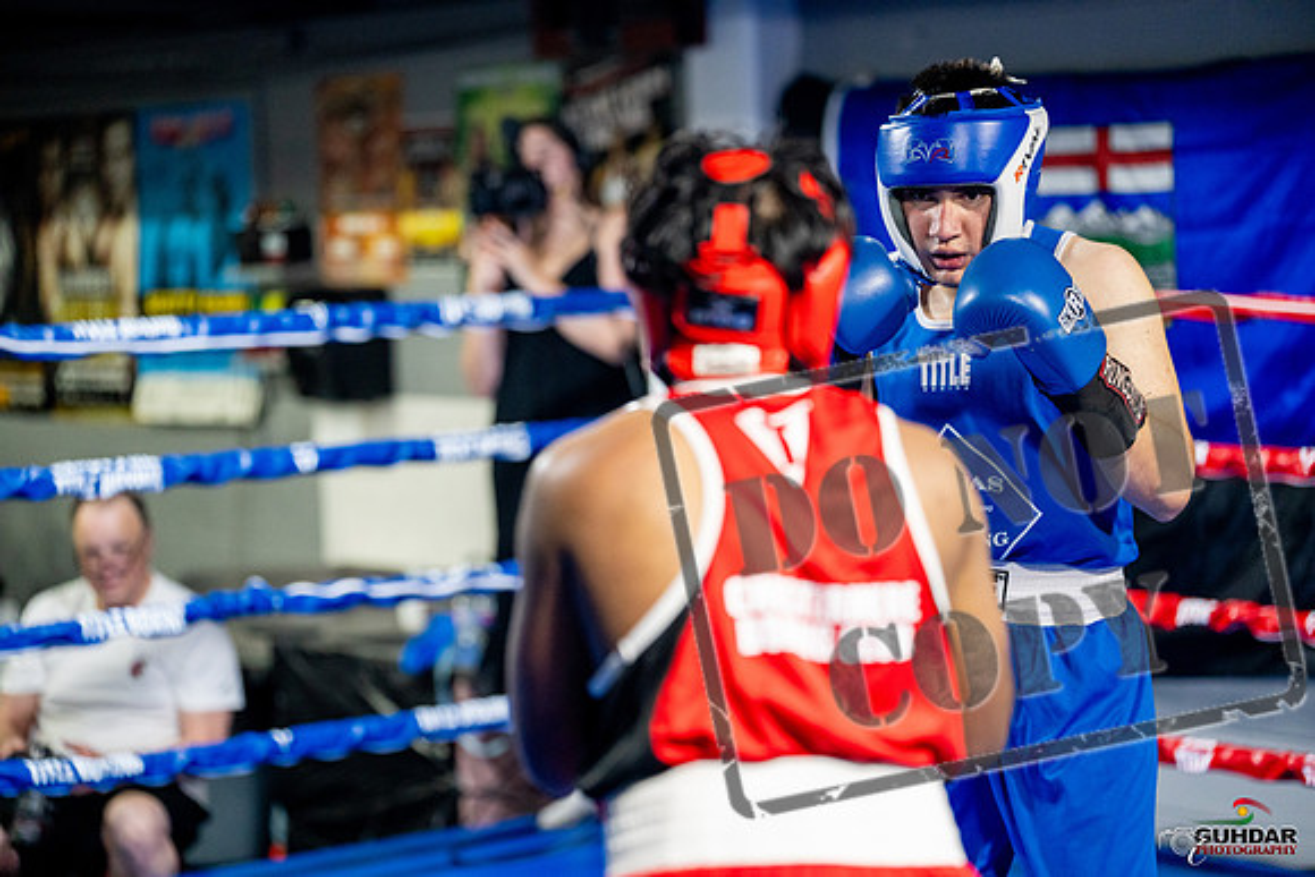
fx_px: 3325
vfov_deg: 15.0
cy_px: 438
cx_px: 658
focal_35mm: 91
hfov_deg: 22.4
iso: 4000
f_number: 2
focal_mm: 91
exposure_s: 1/800
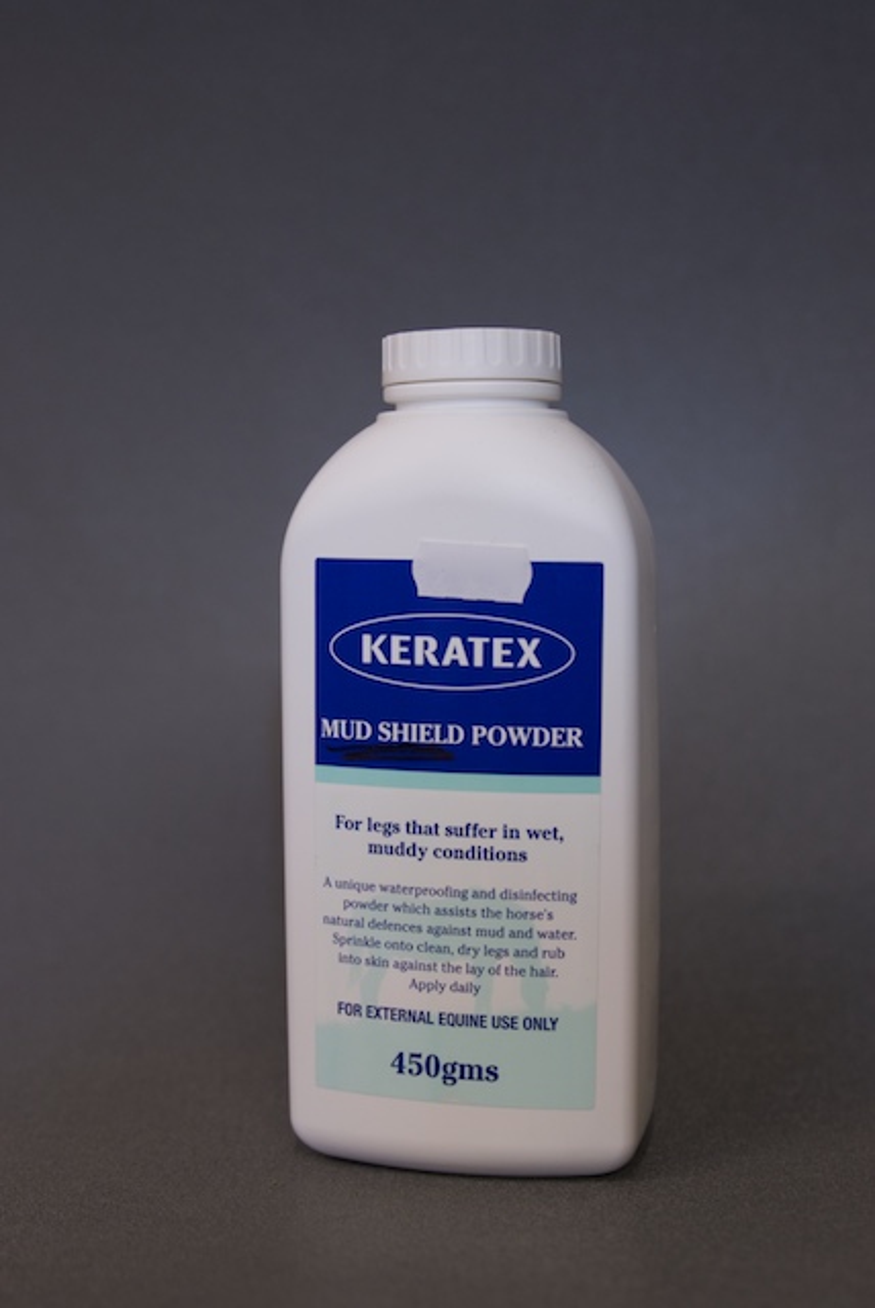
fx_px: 1746
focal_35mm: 48
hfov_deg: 28.1
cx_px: 438
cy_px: 654
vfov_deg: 41.1
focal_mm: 32
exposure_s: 1/25
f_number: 2.8
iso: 200
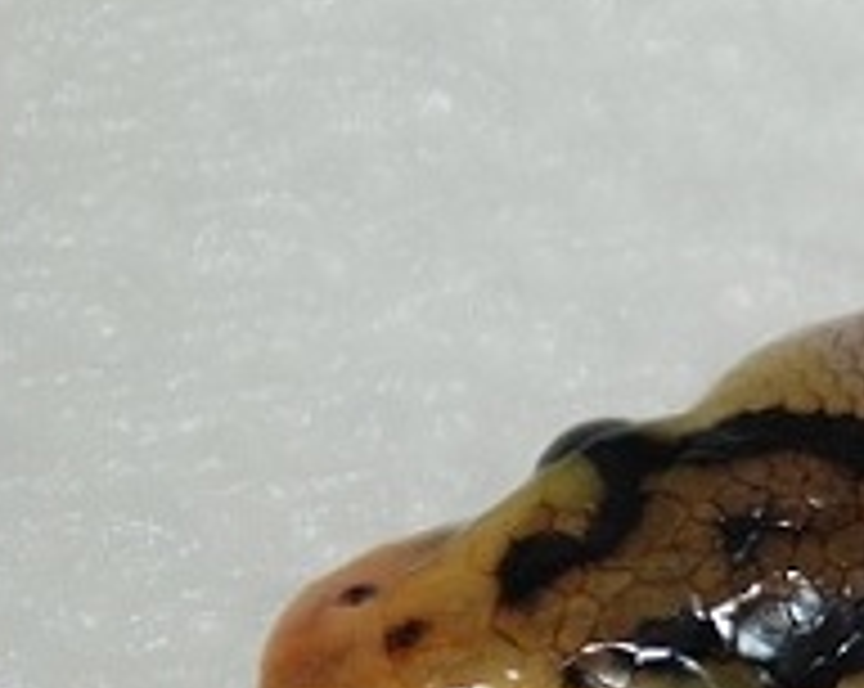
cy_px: 733
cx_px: 1944
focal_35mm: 327
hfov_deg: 5.7
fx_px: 8349
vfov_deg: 4.7
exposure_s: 1/60
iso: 200
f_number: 5.6
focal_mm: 50
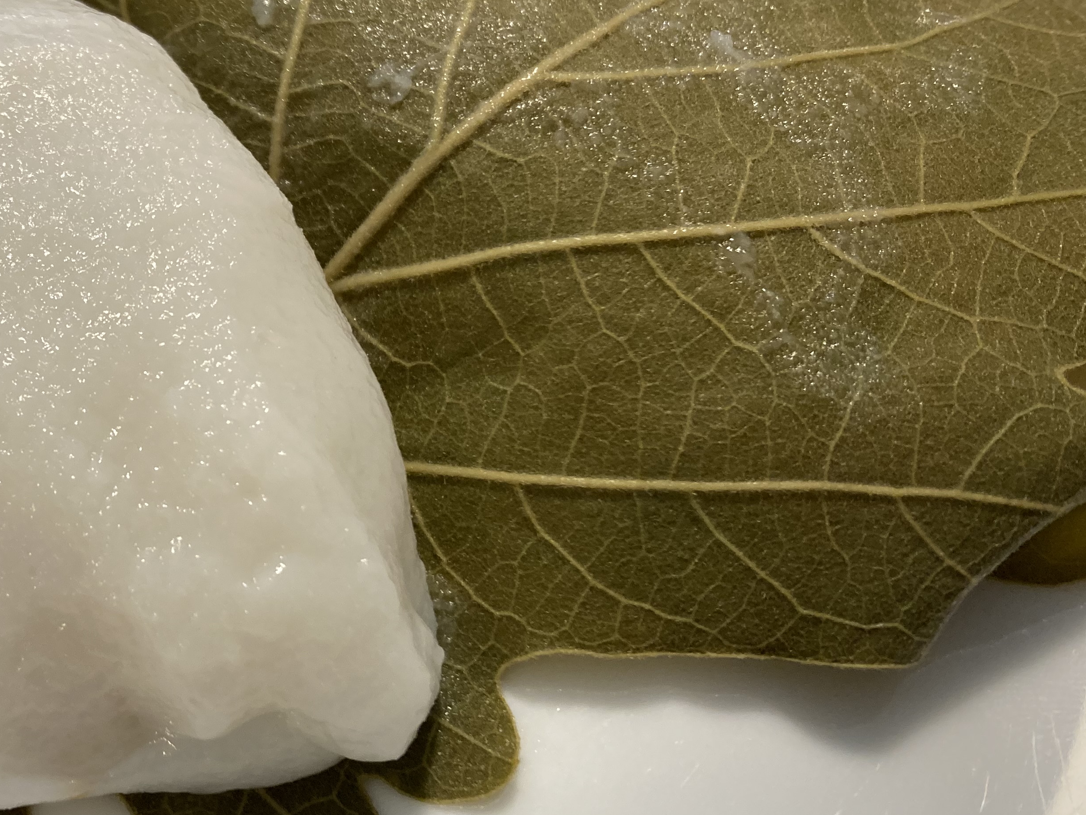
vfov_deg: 31.5
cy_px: 364
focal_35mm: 46
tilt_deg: -58.8
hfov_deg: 39.5
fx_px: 1443
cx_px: 209
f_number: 1.8
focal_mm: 3.99
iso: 100
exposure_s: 1/60
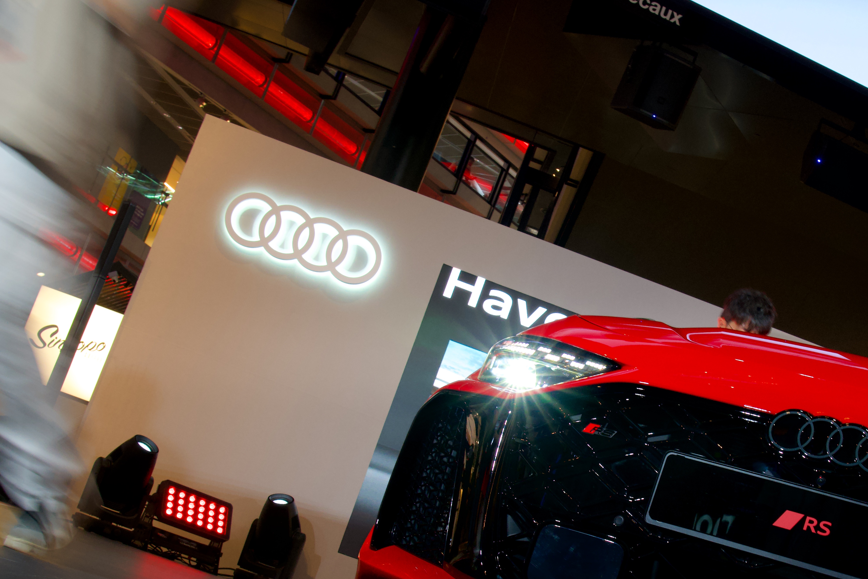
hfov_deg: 35.0
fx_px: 1350
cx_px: 635
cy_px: 415
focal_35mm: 56
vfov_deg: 24.0
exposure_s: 1/10
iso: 800
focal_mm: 24
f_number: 9
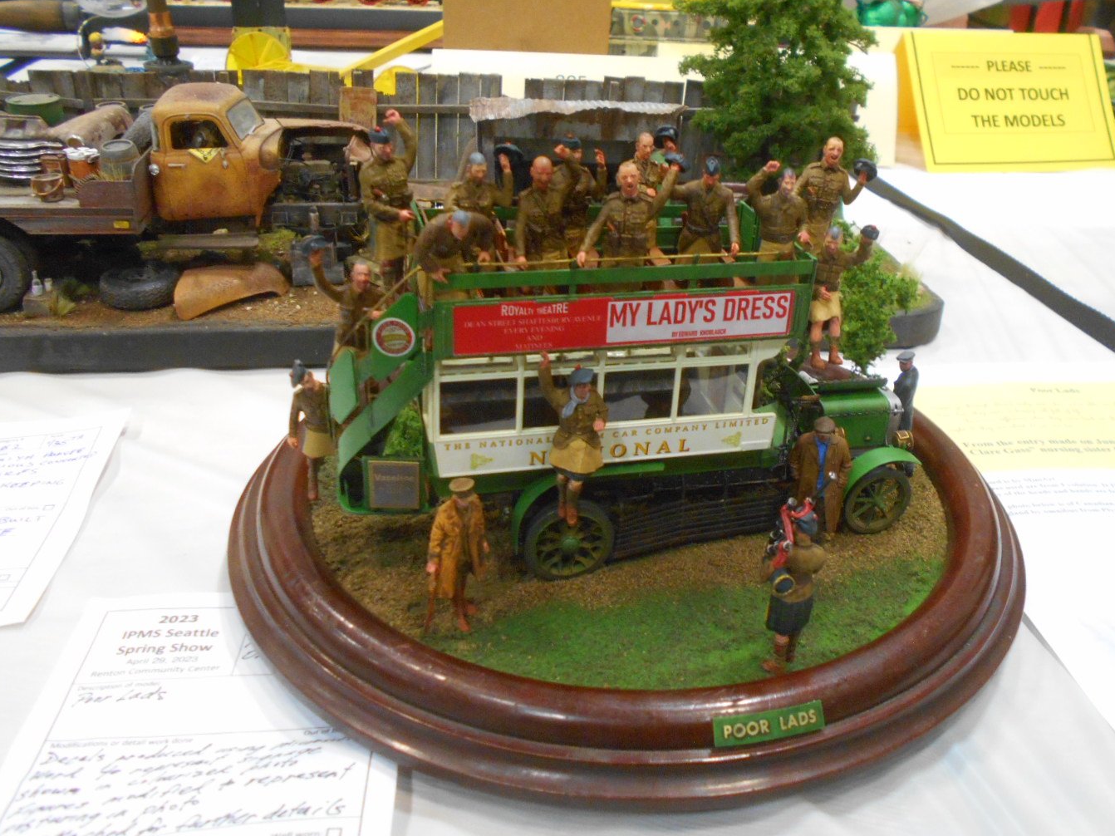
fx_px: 998
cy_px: 377
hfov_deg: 58.1
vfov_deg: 45.4
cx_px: 644
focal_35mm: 31
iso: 400
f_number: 3.2
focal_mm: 4.6
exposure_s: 1/13
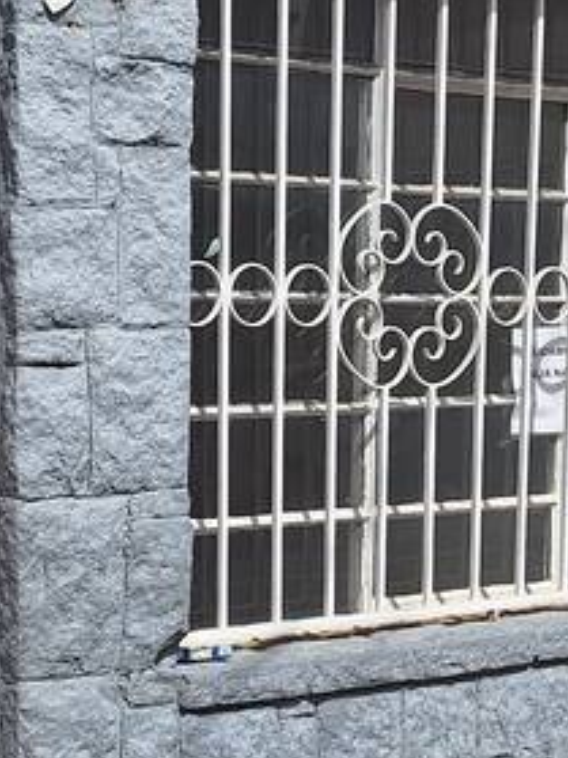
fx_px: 1949
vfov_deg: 21.8
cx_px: 171
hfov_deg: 16.5
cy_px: 592
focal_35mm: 89
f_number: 1.8
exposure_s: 1/4587
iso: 40
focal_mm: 5.54
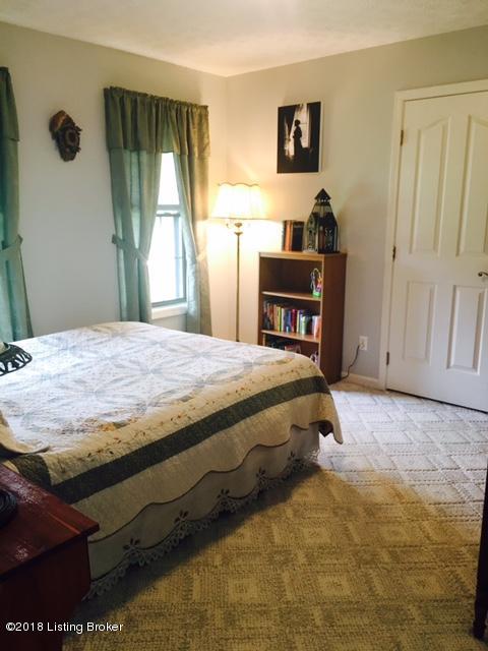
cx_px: 244
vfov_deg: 61.7
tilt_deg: -12.1
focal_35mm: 29
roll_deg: +0.4
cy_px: 326
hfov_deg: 48.2
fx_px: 545
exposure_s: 1/30
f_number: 2.2
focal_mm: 4.15
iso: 80
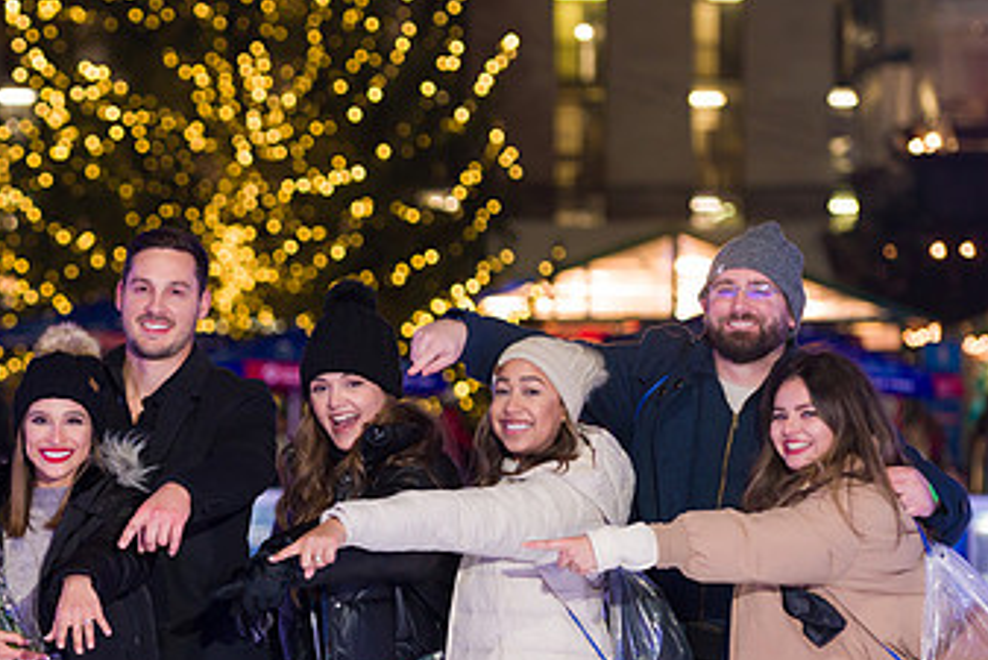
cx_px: 176
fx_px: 5189
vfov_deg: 7.3
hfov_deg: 10.8
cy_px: 422
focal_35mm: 189
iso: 2000
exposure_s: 1/200
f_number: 3.2
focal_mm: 110
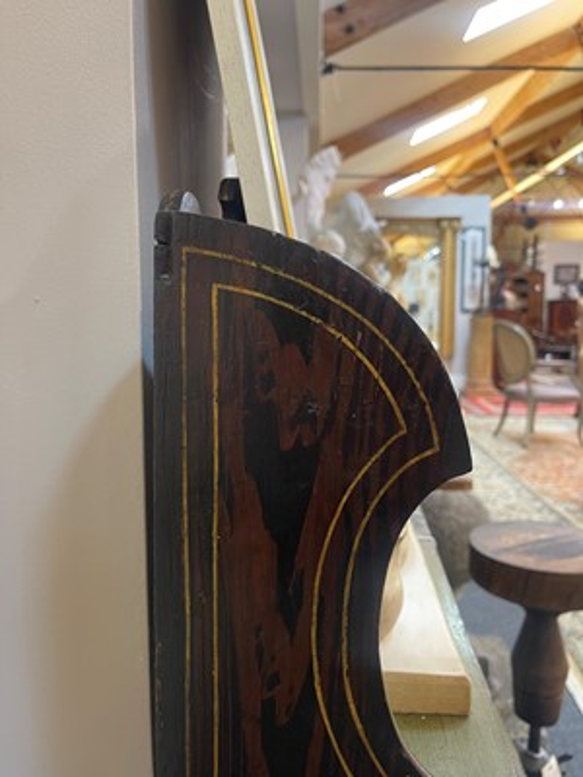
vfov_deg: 67.3
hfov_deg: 53.1
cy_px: 388
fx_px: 584
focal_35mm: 26
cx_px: 292
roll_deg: -0.5
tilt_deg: -5.3
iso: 160
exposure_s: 1/50
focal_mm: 5.1
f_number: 1.6
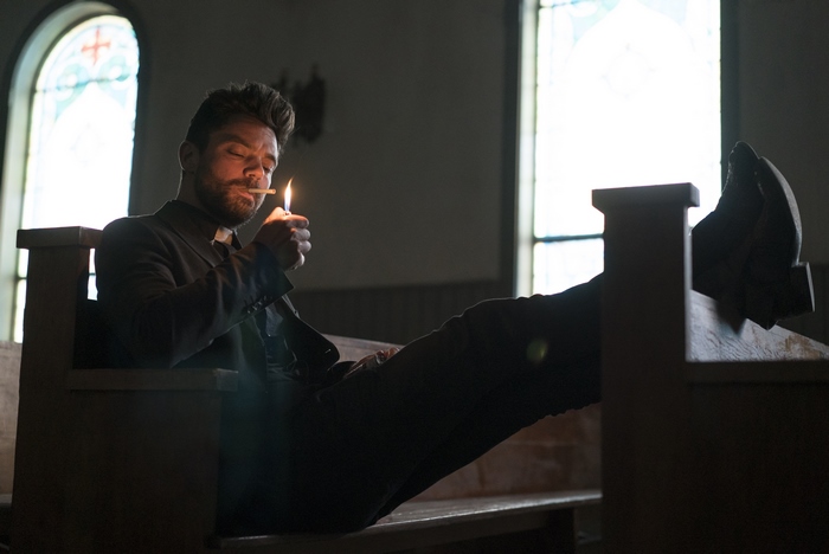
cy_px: 277
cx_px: 414
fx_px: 1268
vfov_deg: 24.7
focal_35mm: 55
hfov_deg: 36.2
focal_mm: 55
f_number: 2.2
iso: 3200
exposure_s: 1/100
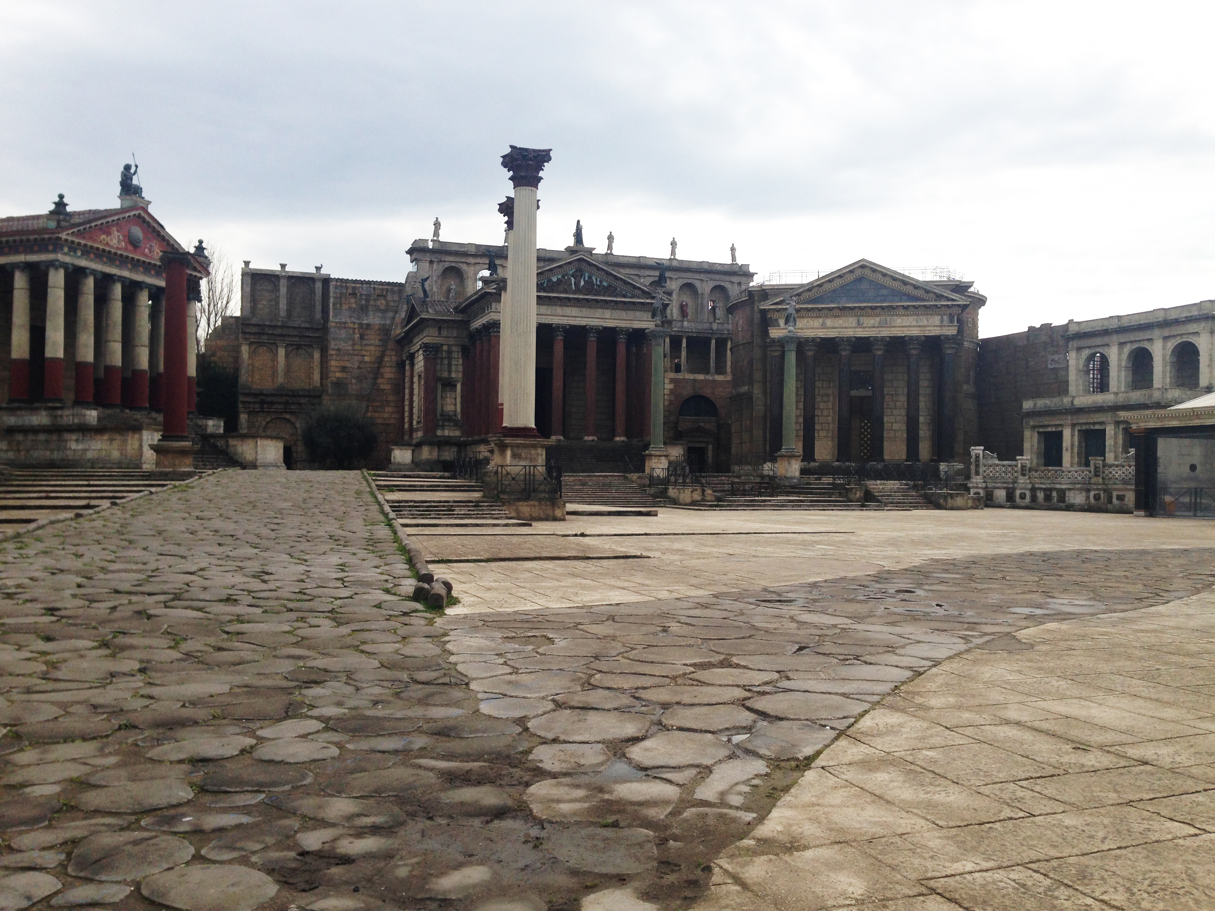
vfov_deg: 42.9
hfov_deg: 55.4
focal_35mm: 33
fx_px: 1158
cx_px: 608
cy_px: 456
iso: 50
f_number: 2.4
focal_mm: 4.12
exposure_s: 1/1506
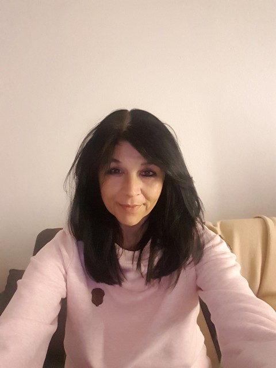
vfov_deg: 79.0
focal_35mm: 21
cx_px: 138
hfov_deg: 63.4
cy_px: 184
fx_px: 223
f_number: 1.7
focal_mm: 2.1
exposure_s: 1/13
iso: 640
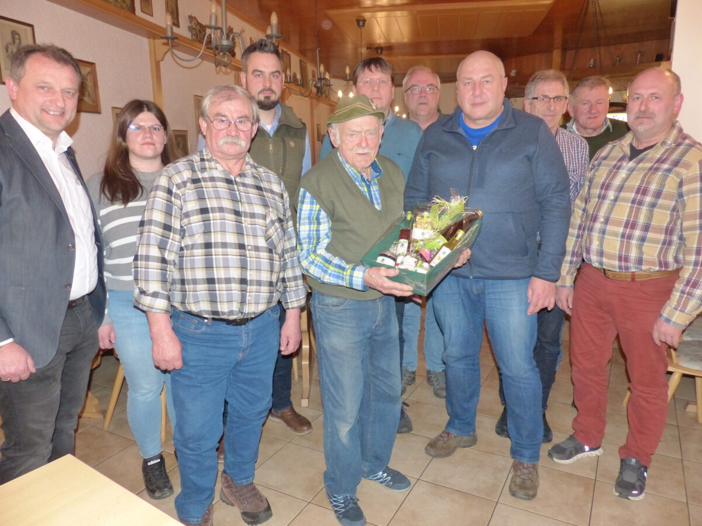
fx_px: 507
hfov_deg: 69.4
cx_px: 351
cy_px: 263
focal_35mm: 25
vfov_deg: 54.9
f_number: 2.8
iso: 400
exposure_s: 1/60
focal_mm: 4.5
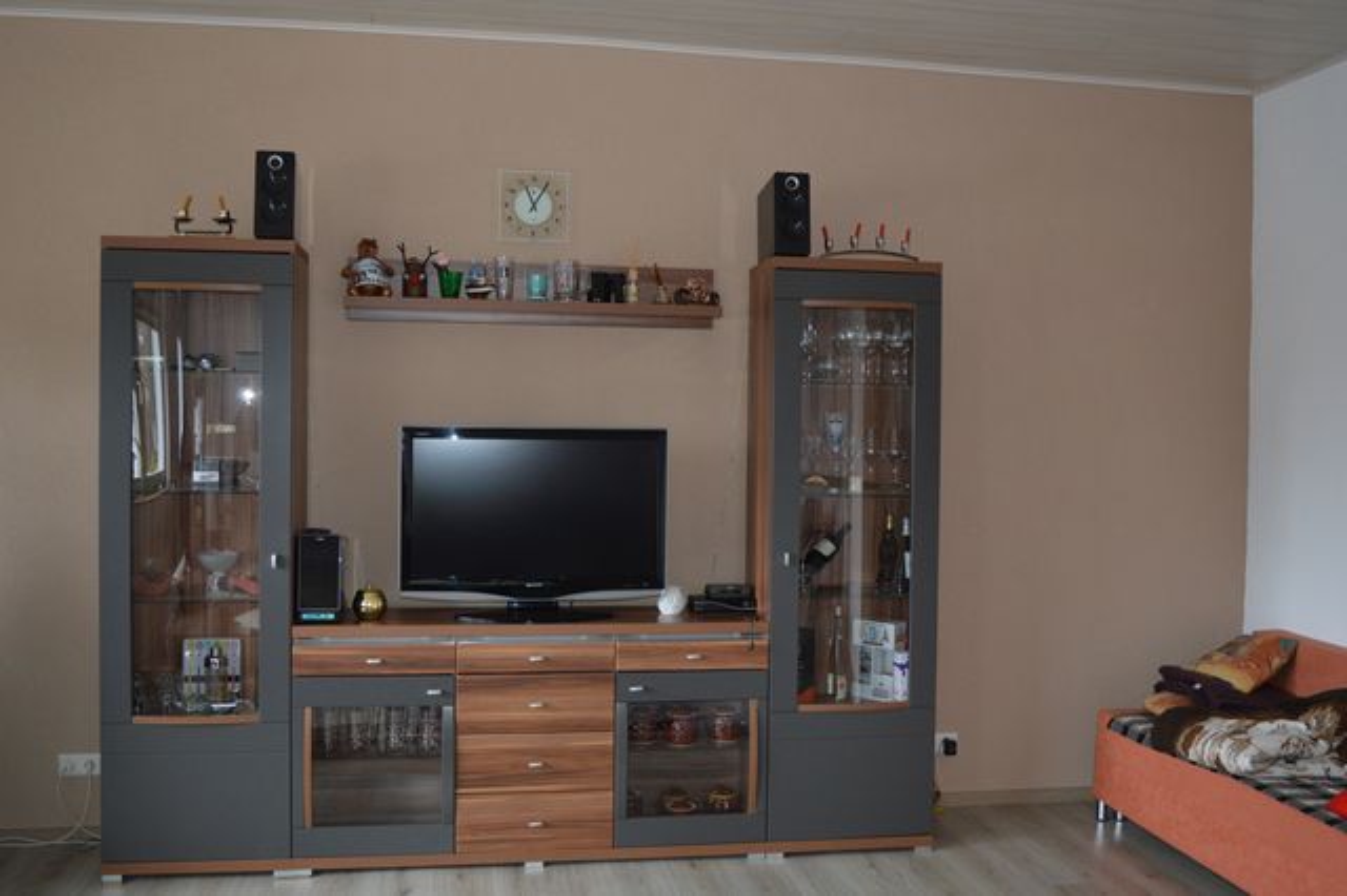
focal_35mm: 34
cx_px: 674
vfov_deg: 38.3
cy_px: 448
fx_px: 1290
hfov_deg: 55.1
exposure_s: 1/60
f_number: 3.8
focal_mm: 23
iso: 1000
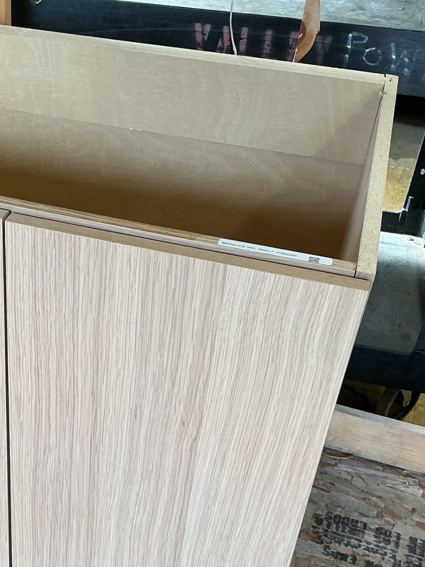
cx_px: 53
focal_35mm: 51
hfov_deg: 27.6
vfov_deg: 37.4
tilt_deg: -37.5
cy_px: 336
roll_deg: -1.0
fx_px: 835
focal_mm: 3
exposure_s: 1/120
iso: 50
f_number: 1.8
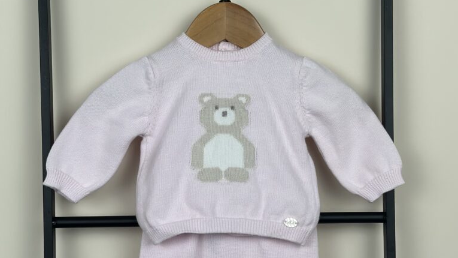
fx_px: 850
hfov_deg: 30.2
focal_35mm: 70
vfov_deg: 17.2
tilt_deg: -3.5
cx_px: 229
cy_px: 164
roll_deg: -0.1
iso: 80
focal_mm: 6.86
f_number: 1.78
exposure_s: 1/415
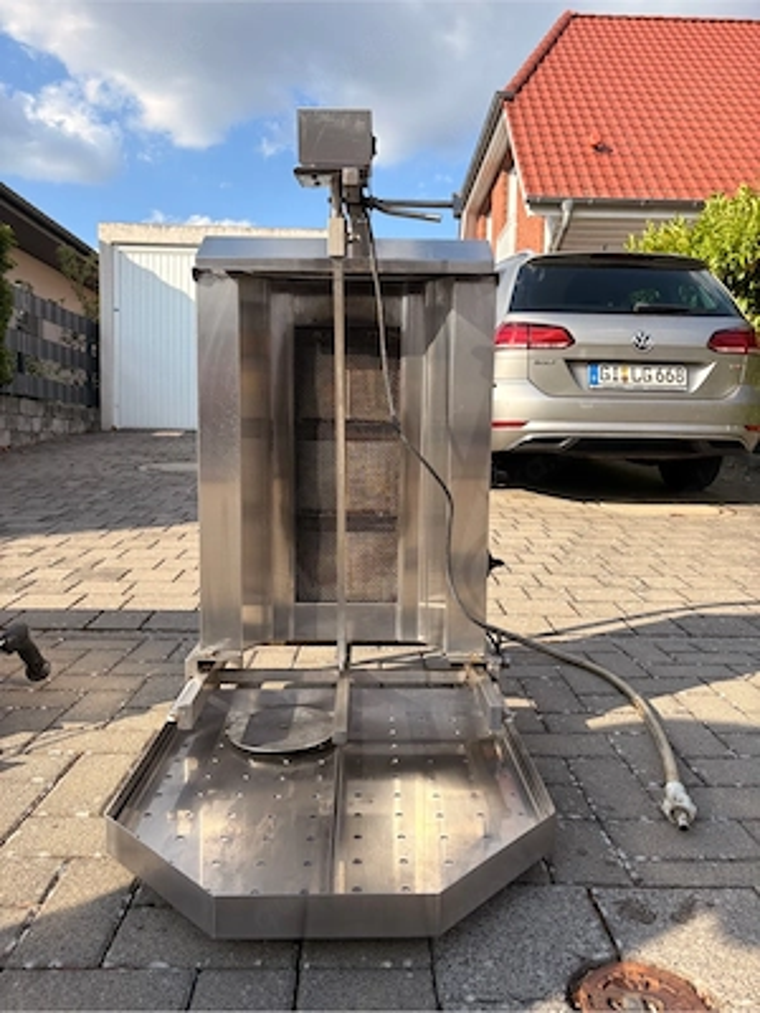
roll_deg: -1.3
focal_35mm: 26
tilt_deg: -4.1
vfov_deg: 67.3
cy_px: 506
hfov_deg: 53.1
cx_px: 380
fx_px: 761
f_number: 1.6
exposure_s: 1/1550
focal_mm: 5.96
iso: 50
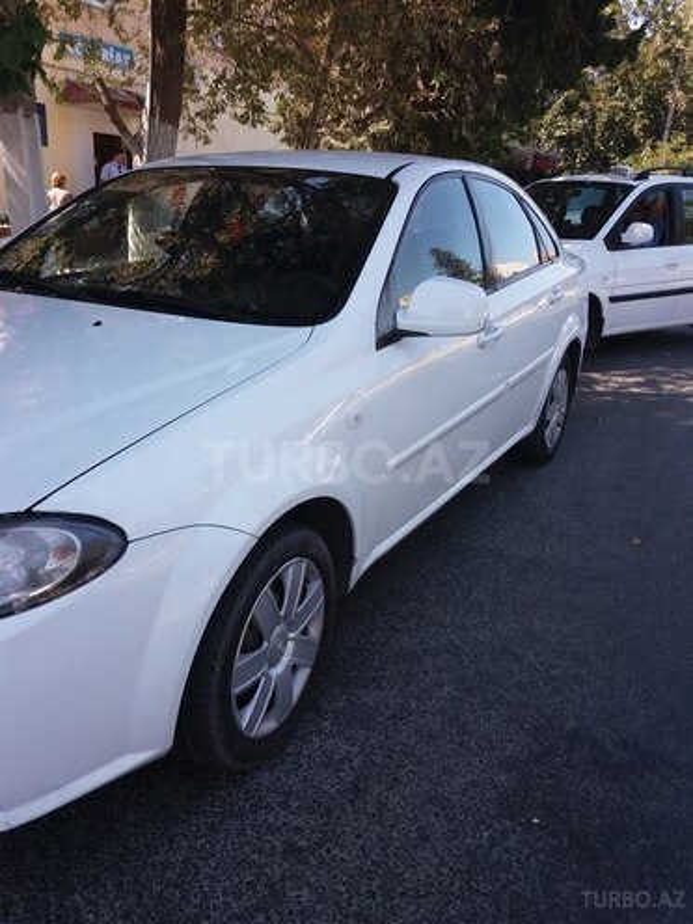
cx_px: 346
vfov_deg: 63.4
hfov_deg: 49.7
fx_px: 747
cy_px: 462
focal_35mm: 28
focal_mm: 3.7
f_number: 1.9
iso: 64
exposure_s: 1/434
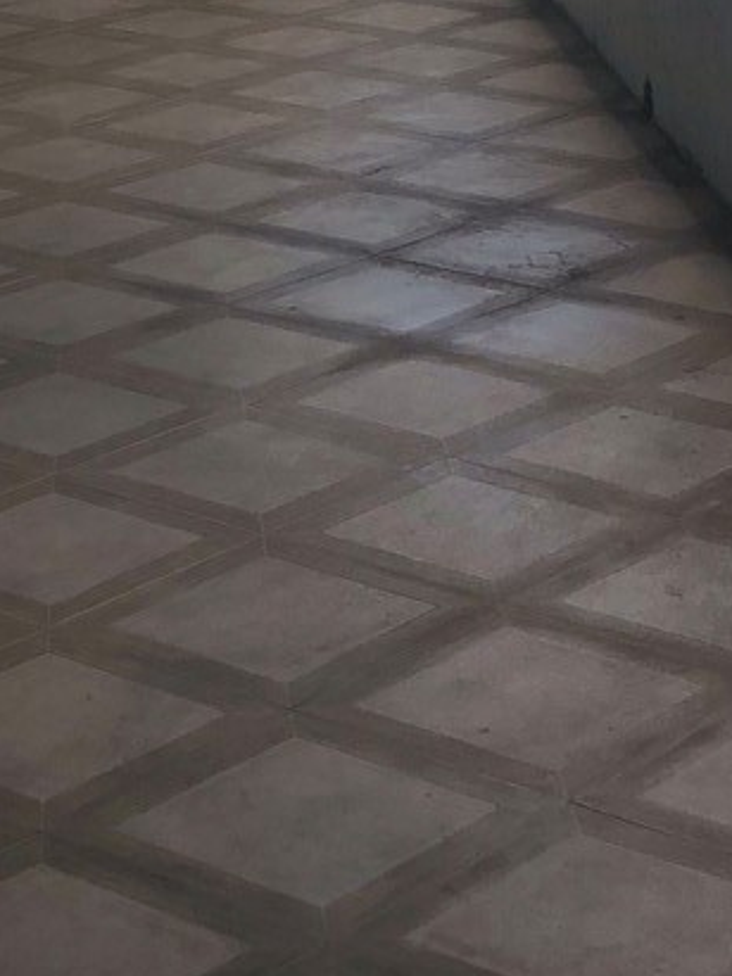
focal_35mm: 109
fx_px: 3075
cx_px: 397
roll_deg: +0.5
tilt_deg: -7.0
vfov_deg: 17.4
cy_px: -116
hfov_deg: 13.6
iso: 20
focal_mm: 4
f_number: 1.8
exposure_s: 1/578
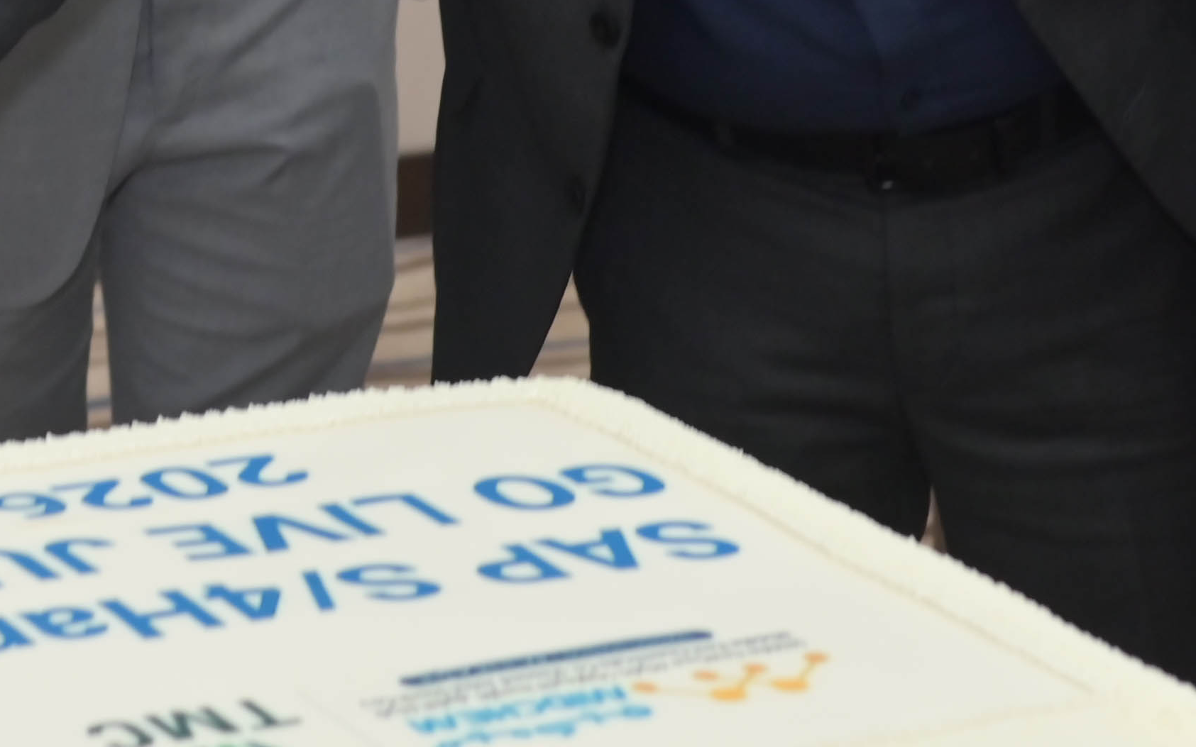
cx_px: 78
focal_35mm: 182
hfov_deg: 11.4
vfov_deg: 7.1
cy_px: -331
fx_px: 5932
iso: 800
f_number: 2.8
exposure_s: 1/400
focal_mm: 50
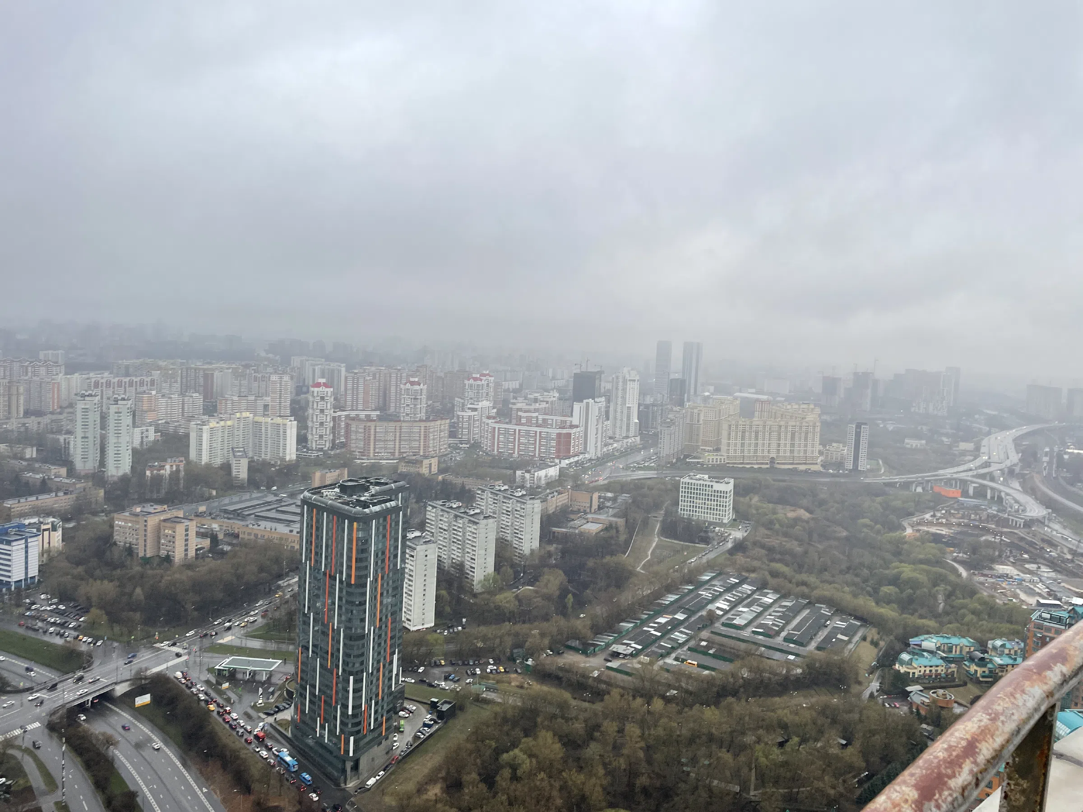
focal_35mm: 26
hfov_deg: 67.3
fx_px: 813
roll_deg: -2.5
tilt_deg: -3.5
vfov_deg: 53.1
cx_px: 542
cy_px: 406
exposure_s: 1/143
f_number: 1.6
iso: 32
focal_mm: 4.2
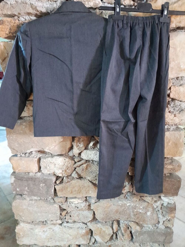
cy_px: 124
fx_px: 178
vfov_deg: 69.4
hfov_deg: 54.9
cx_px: 92
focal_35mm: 25
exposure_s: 1/20
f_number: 2
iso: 1250
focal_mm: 4.6
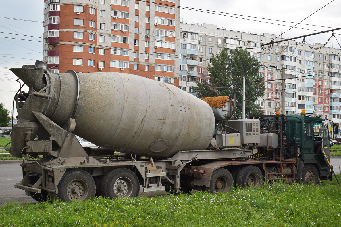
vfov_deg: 29.9
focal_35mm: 45
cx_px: 170
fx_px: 426
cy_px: 114
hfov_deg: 43.6
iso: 400
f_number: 5.6
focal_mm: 30
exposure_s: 1/640
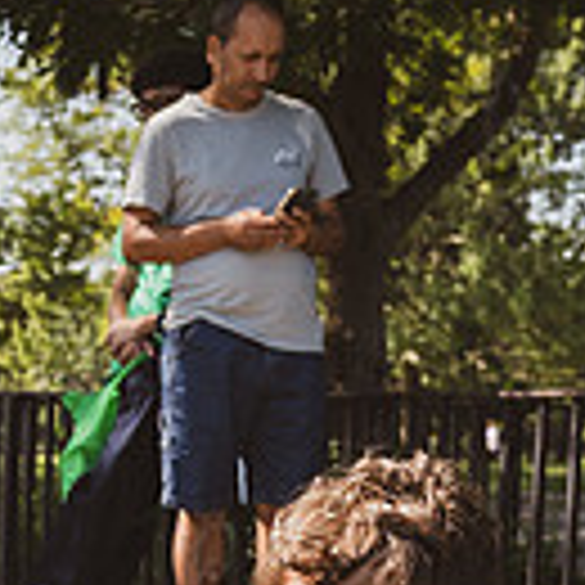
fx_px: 3059
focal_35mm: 160
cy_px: 792
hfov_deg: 10.6
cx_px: -259
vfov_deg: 10.6
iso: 250
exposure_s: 1/1250
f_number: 4.5
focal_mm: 35
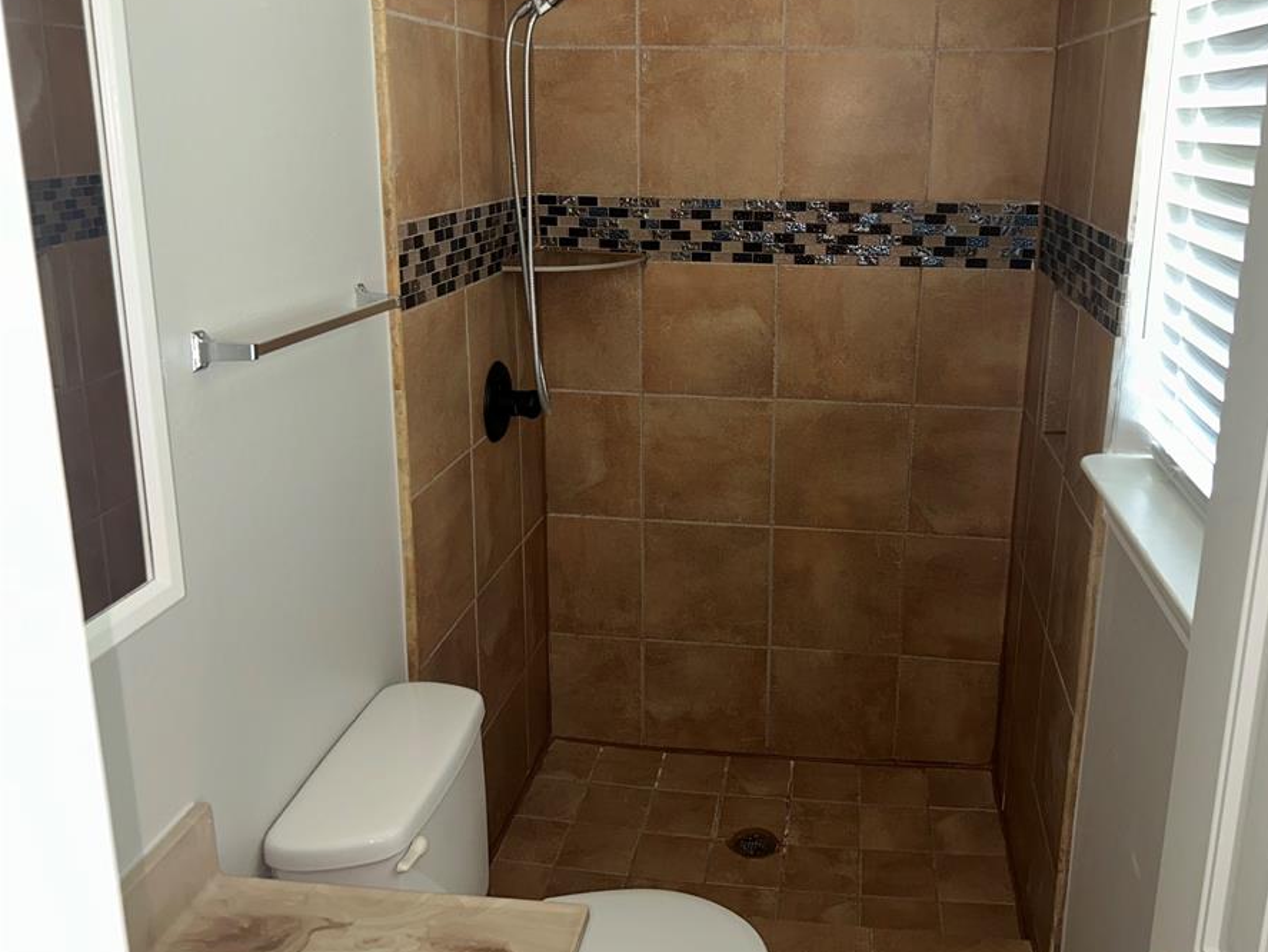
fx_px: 1099
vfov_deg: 46.7
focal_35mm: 30
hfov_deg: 59.7
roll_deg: -1.0
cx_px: 729
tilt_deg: -15.3
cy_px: 413
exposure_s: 1/17
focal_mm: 5.7
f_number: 1.5
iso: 64
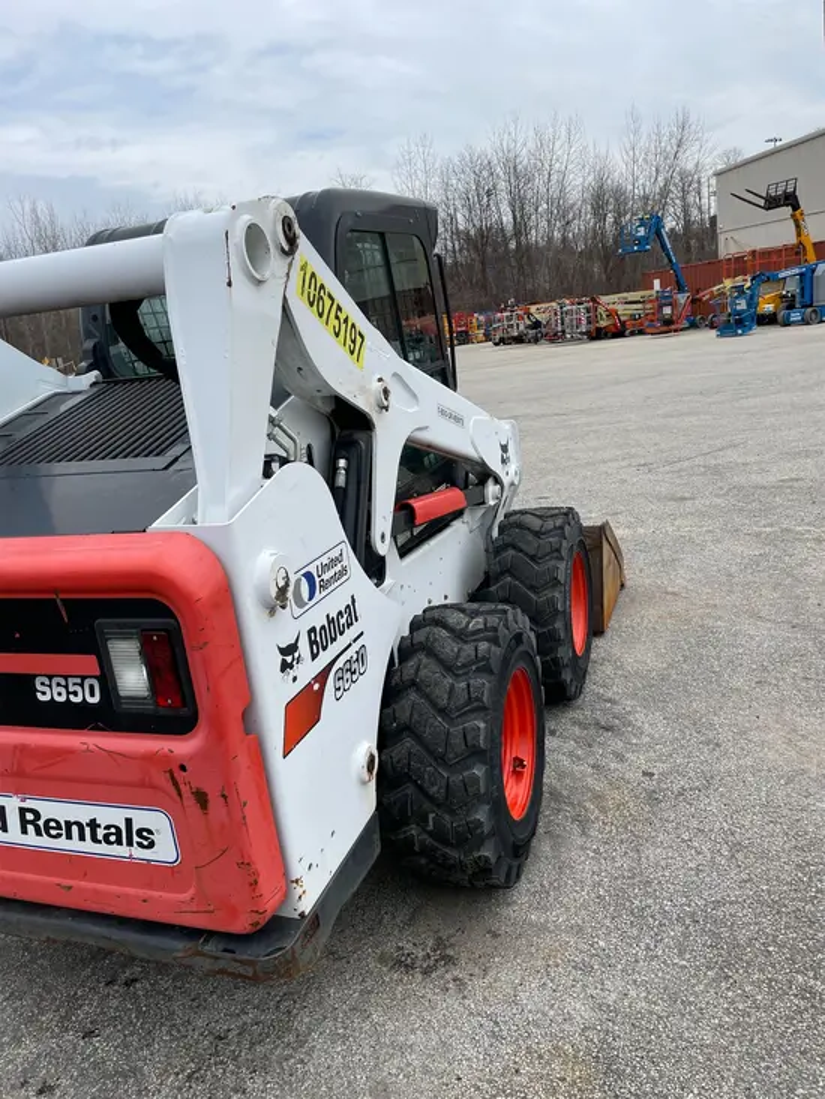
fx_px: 826
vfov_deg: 67.3
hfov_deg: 53.1
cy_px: 550
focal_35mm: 26
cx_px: 412
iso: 32
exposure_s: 1/3731
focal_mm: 4.2
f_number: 1.6
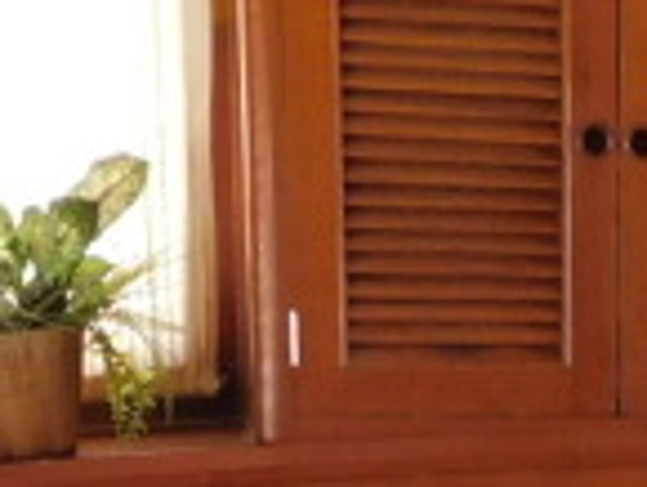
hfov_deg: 15.0
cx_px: 776
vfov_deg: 10.8
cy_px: 947
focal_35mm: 127
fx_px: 2376
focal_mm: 4
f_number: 3
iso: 360
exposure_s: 1/30
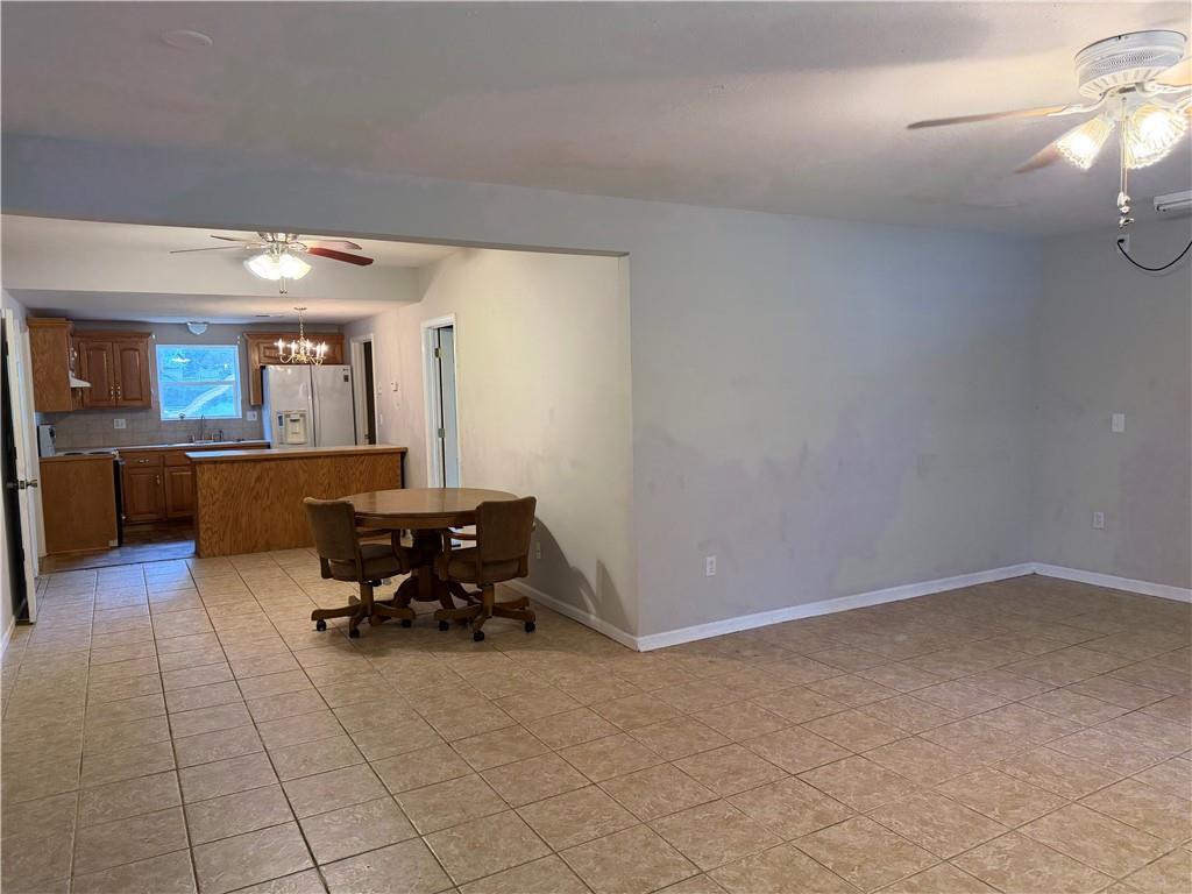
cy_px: 447
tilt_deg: -4.1
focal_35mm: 24
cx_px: 596
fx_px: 826
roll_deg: +1.4
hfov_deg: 71.6
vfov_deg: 56.8
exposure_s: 1/60
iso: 200
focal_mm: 6.76
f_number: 1.78
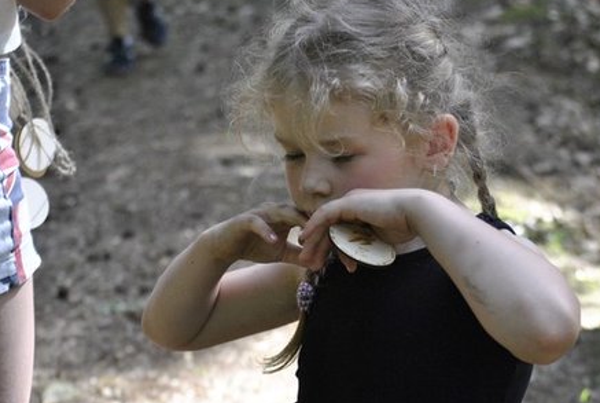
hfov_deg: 16.7
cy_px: 158
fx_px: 2049
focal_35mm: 123
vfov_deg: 11.2
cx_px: 325
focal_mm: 55
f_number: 4
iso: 800
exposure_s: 1/400
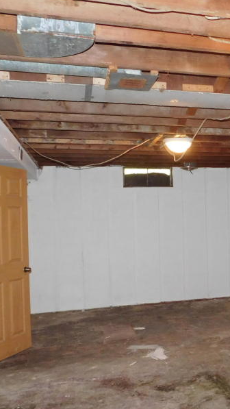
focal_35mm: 43
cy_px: 221
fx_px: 466
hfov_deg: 25.5
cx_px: 258
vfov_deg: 47.3
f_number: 3
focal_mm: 4
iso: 320
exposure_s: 1/30
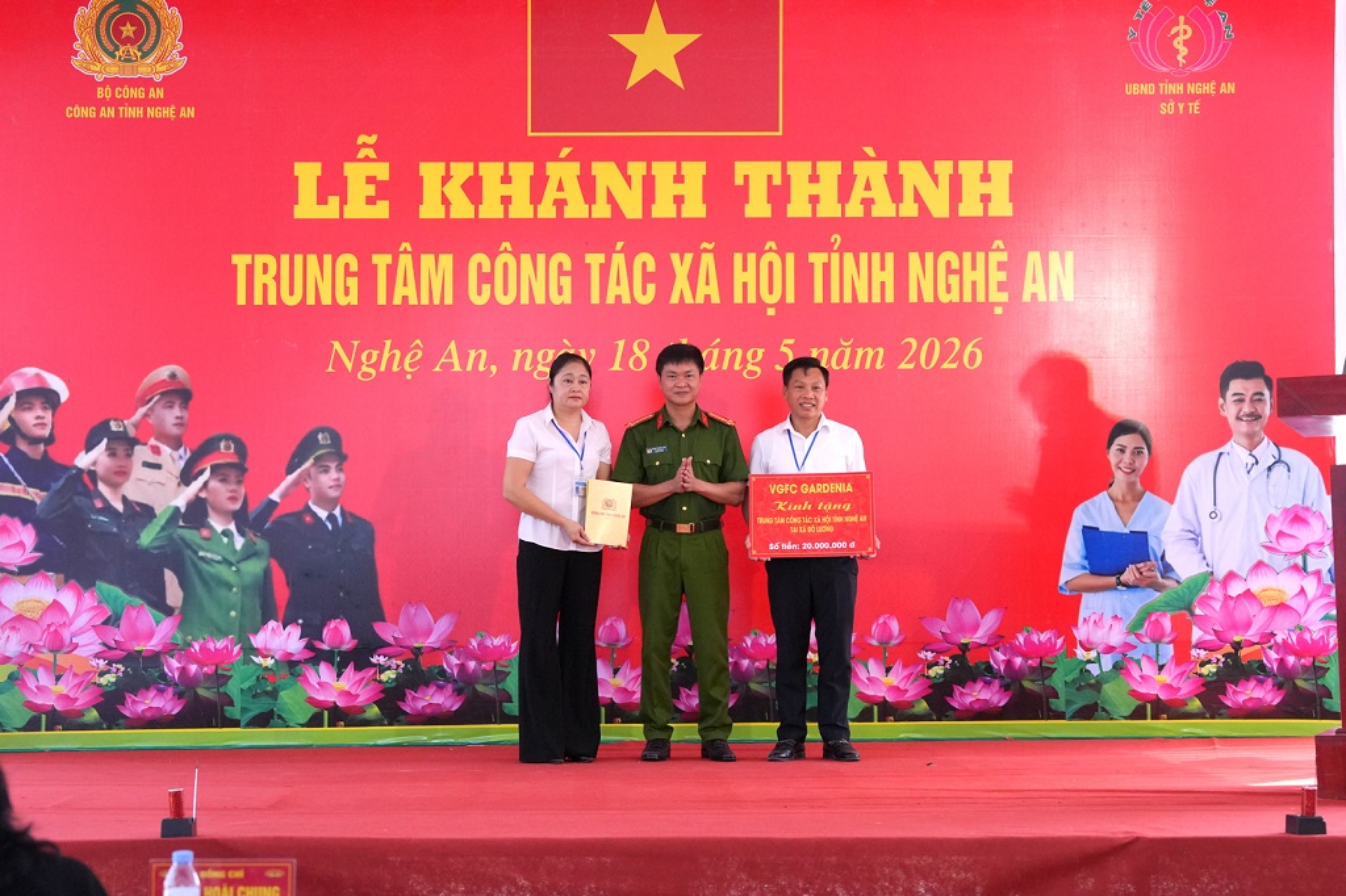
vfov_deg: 19.4
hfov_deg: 28.9
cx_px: 673
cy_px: 448
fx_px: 2616
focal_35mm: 70
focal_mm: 47
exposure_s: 1/2000
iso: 2000
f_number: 4
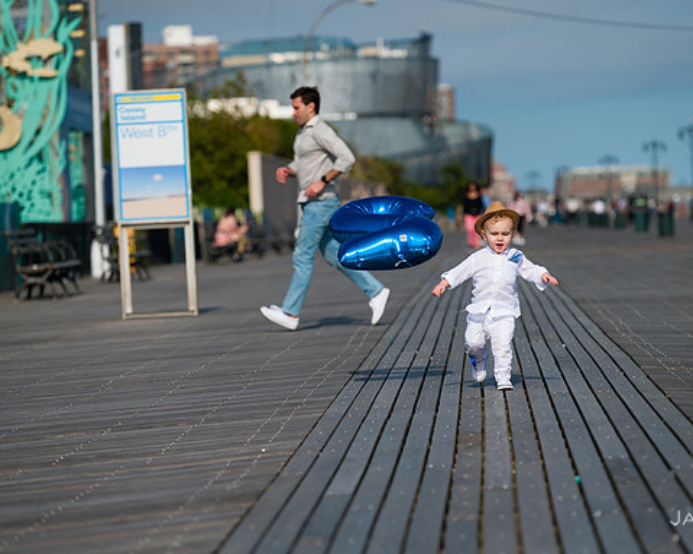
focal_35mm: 159
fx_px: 3260
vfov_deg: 9.7
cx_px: 389
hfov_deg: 12.1
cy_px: 278
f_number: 4
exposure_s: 1/6400
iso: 200
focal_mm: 140
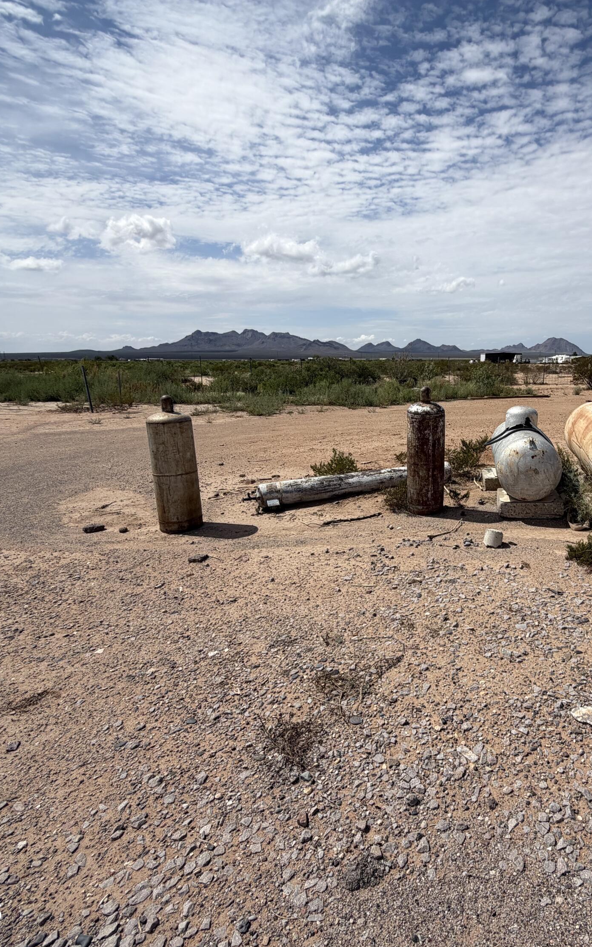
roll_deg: -0.2
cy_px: 476
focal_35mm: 20
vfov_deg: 85.1
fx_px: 516
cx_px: 438
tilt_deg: -15.6
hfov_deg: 56.9
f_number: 2.2
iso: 20
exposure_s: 1/2092
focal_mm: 2.22
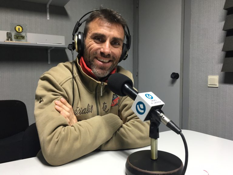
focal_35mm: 29
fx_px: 195
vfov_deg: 48.2
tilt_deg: -5.3
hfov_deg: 61.7
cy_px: 88
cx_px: 116
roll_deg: +1.9
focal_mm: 4.15
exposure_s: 1/33
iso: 125
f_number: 2.2
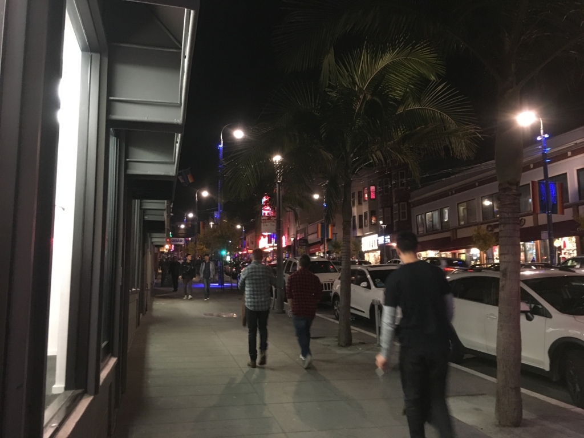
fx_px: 489
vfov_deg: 48.2
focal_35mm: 29
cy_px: 219
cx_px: 292
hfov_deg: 61.7
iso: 200
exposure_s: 1/15
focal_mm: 4.15
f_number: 2.2
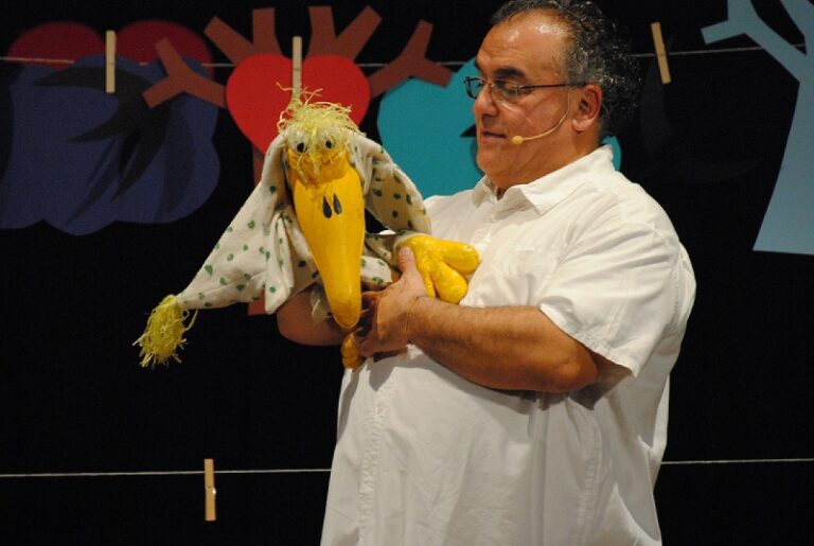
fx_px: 8494
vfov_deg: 3.7
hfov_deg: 5.5
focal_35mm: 375
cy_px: 273
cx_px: 407
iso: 1600
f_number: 5.6
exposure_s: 1/100
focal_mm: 250
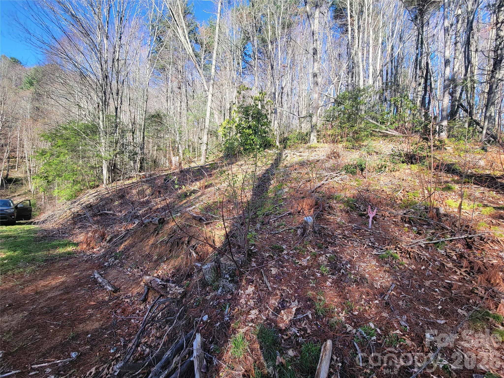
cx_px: 252
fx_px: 189
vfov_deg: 89.9
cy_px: 189
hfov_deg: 106.2
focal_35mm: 13
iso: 50
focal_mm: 2.2
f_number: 2.2
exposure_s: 1/342
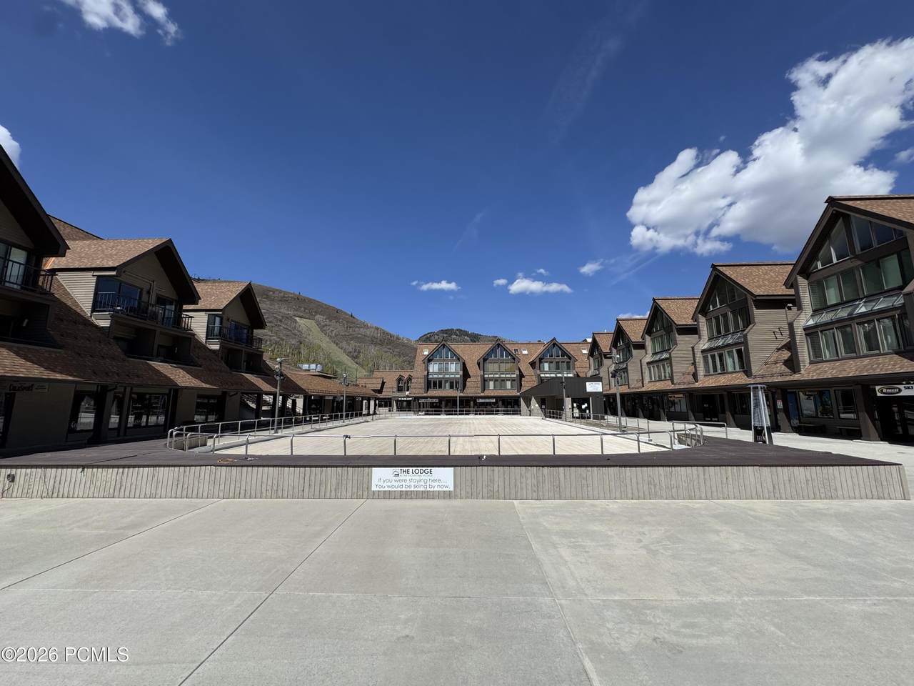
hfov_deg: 102.1
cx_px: 457
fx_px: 370
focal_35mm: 14
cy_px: 343
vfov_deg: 85.7
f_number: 2.2
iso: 50
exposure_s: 1/3106
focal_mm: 2.22
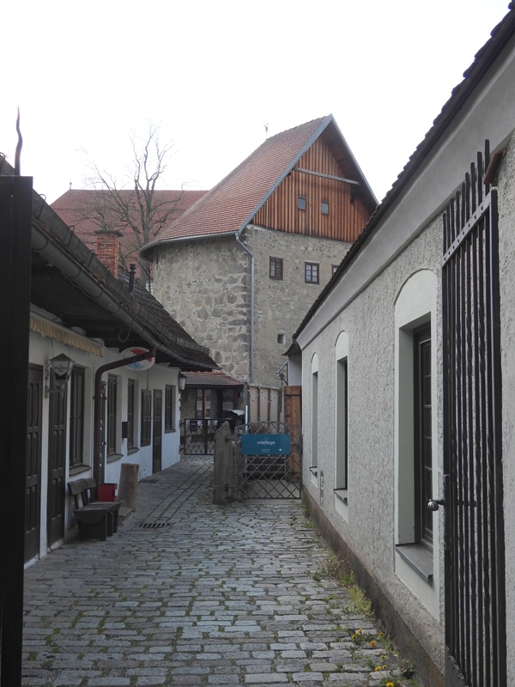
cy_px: 344
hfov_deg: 30.9
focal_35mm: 47
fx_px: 932
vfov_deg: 40.4
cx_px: 258
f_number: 3.2
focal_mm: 8.4
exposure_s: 1/640
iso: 100
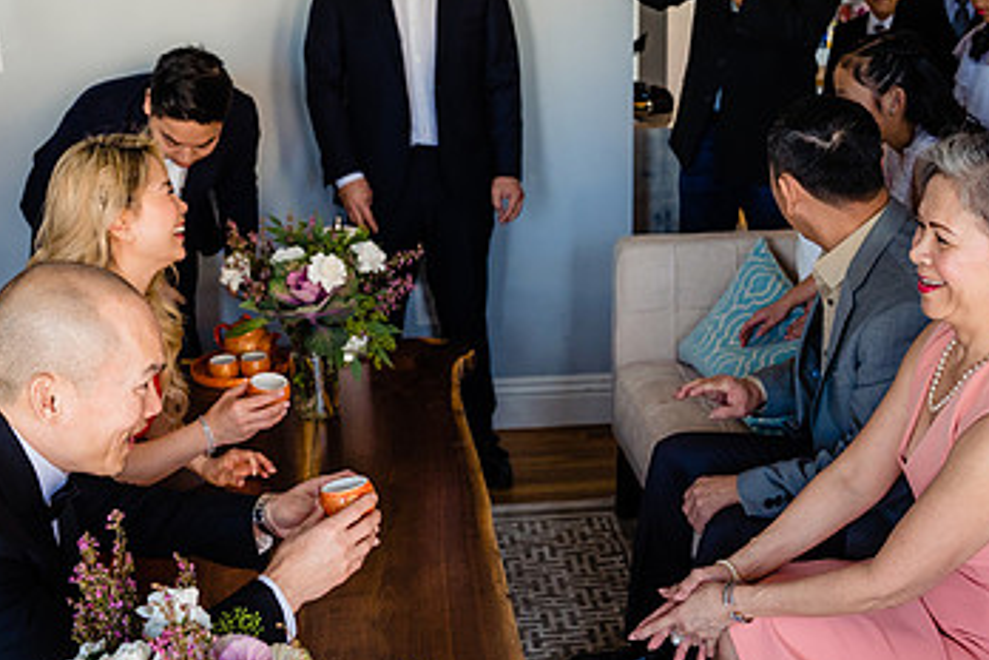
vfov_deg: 33.4
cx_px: 446
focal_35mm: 40
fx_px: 1099
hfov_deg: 48.4
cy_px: 317
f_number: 4
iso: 1000
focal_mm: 24
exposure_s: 1/320
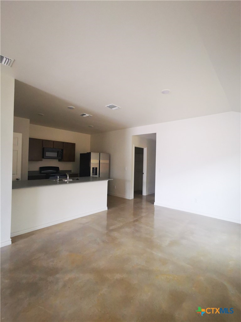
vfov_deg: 91.0
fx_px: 158
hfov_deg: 74.7
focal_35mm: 17
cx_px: 120
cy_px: 161
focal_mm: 2.26
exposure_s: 1/60
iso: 400
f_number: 2.2
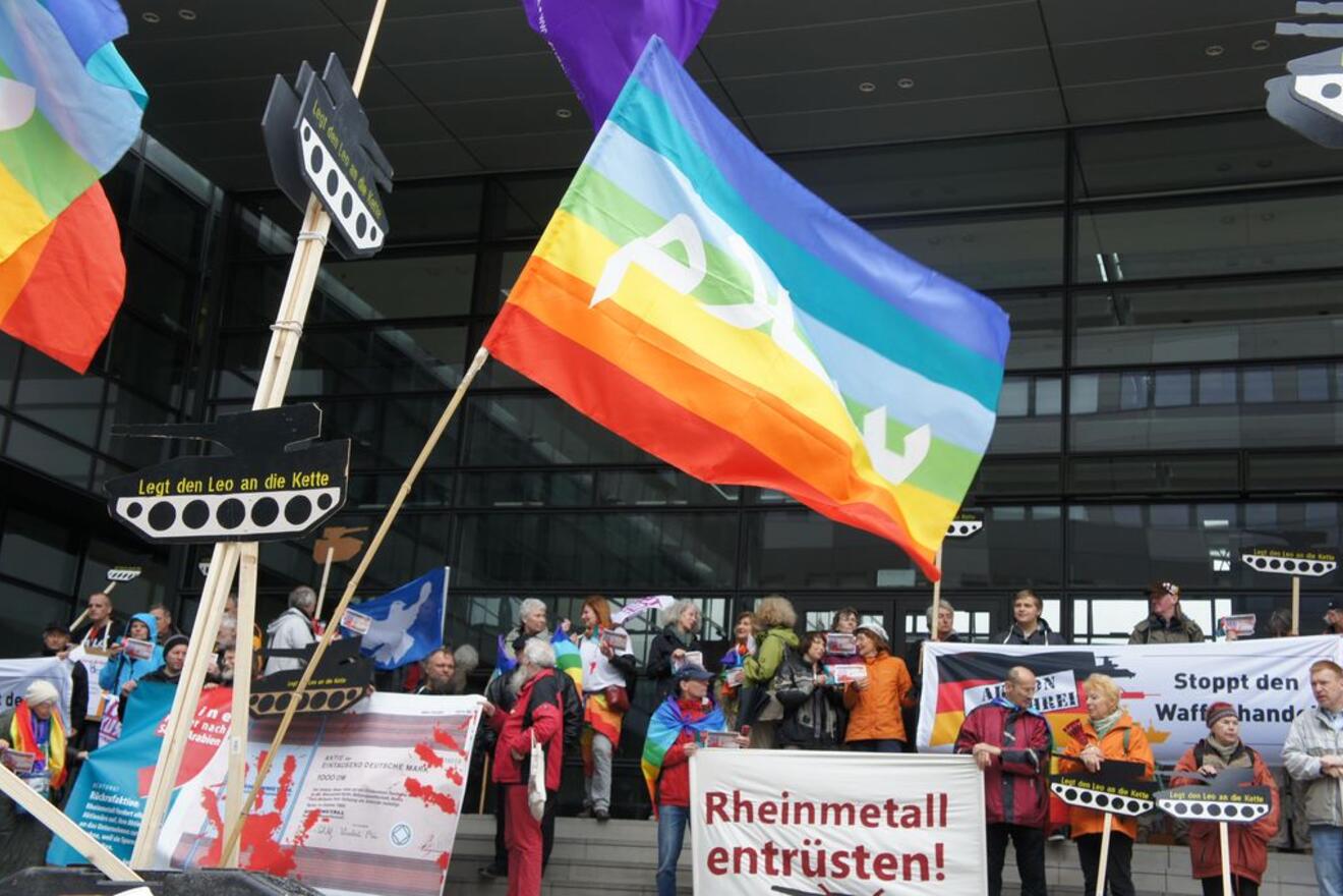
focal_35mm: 46
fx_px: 1735
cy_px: 448
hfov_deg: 42.3
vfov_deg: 28.9
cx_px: 672
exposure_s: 1/125
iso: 200
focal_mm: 31
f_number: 6.3
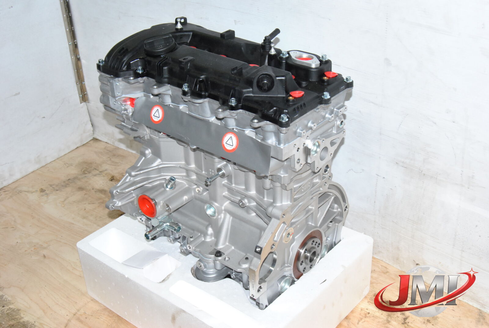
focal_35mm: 46
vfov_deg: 29.0
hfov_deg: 42.3
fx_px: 632
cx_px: 244
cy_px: 164
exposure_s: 1/200
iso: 800
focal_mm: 31
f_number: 13
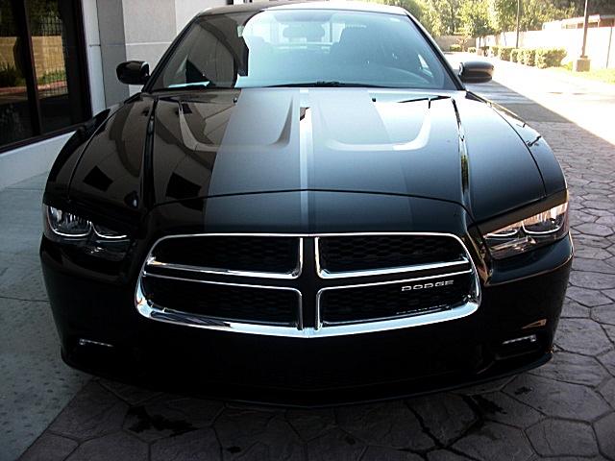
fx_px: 640
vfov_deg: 39.7
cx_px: 308
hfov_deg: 51.4
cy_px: 230
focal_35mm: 36
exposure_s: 1/125
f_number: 2.8
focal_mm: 6.3
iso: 50
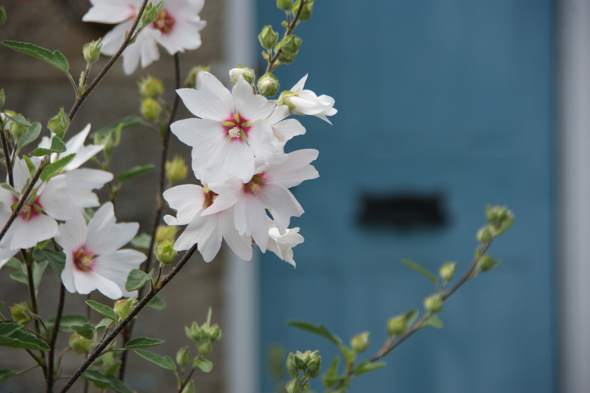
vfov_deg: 7.6
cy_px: 196
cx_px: 295
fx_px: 2948
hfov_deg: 11.4
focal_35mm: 180
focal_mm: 120
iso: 100
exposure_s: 1/400
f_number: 5.6
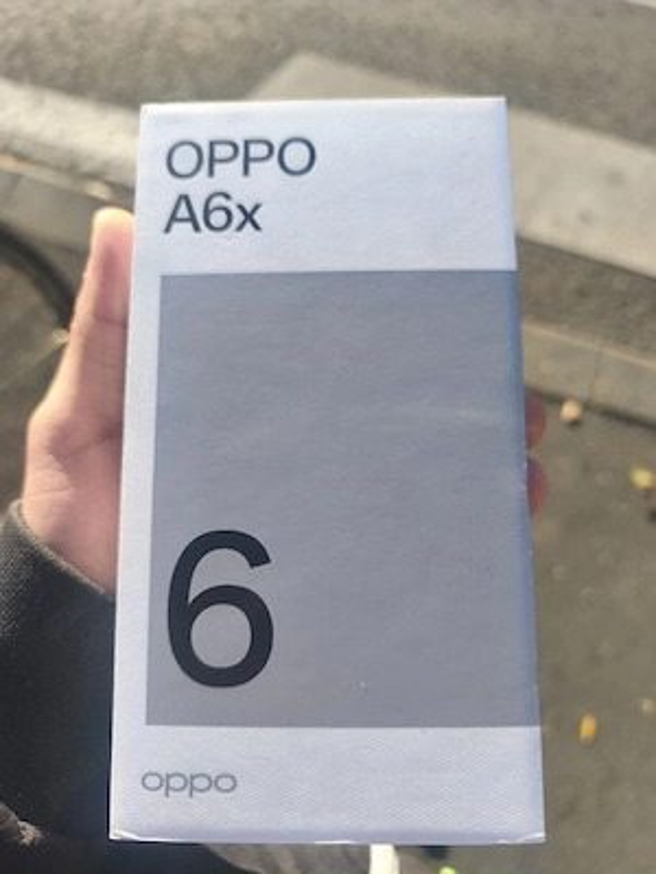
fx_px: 581
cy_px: 437
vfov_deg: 73.9
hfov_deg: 58.9
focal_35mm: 23
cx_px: 328
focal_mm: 6.14
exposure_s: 1/286
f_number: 1.65
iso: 50
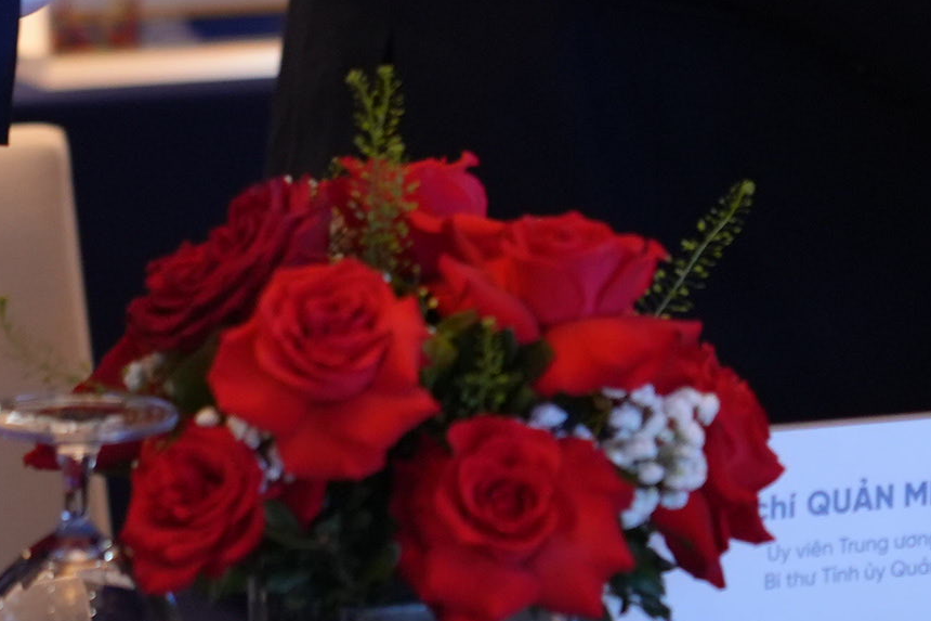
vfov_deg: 5.1
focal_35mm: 268
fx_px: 6929
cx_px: 713
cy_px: -143
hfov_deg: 7.7
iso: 800
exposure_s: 1/200
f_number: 2
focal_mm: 50
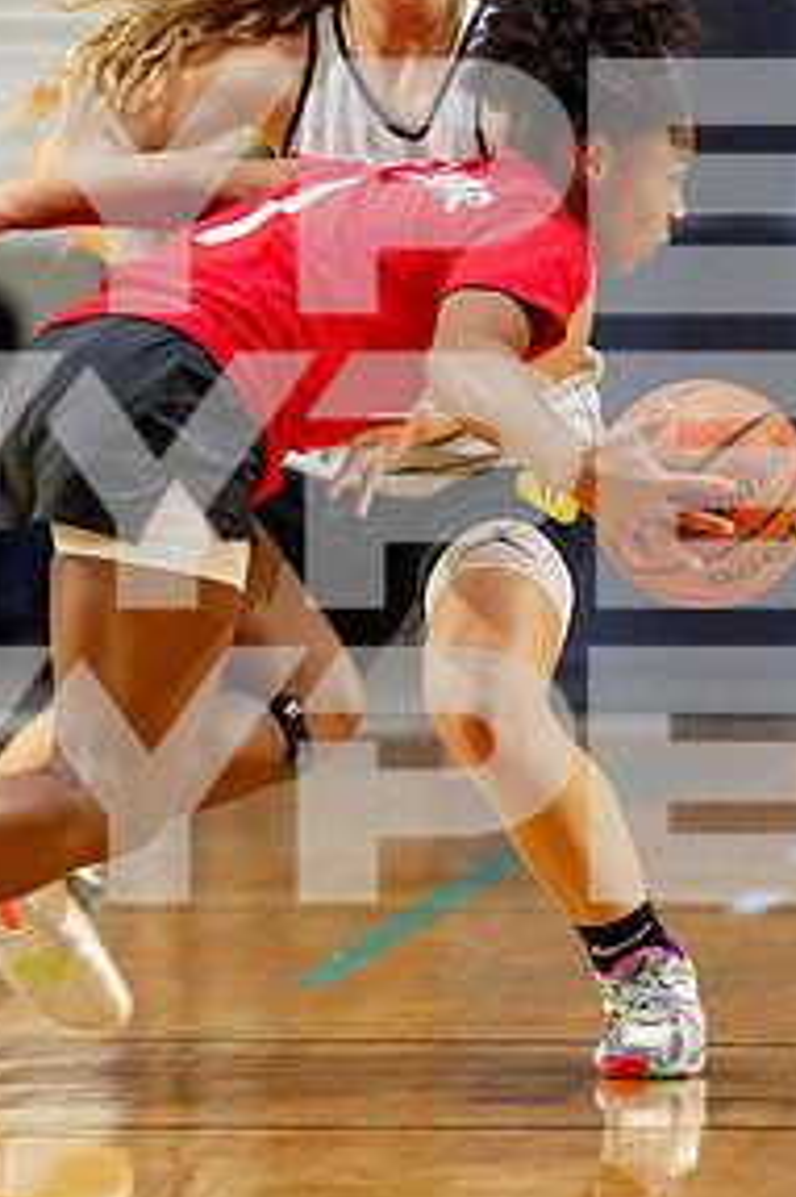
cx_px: 241
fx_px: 15772
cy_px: 484
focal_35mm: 475
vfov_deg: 4.3
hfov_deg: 2.9
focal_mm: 200
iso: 2500
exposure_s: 1/800
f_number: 2.8
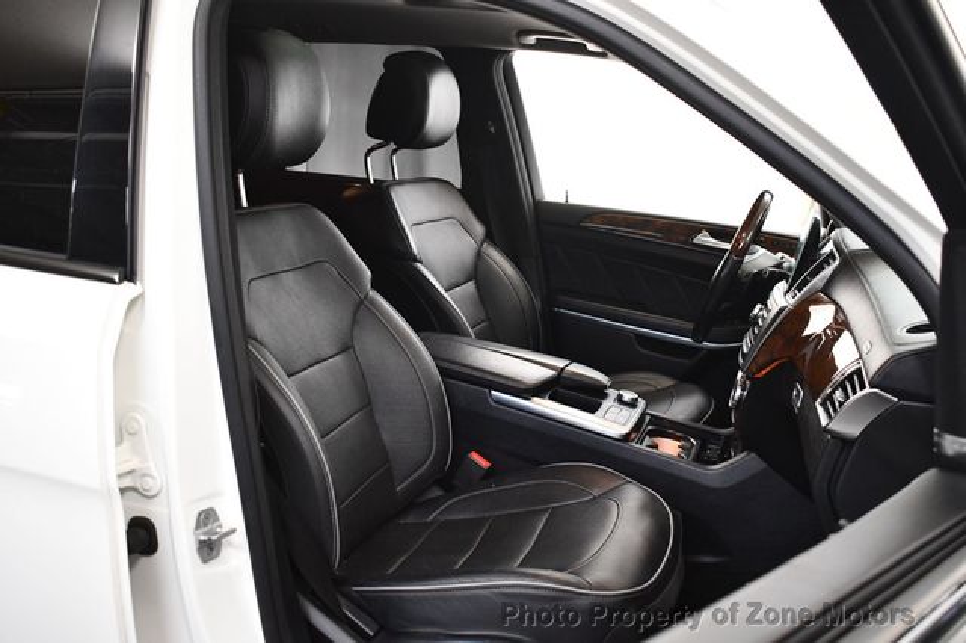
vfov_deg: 36.8
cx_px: 483
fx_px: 965
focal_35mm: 36
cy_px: 322
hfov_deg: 53.2
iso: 2800
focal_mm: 24
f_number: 3.8
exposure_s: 1/125
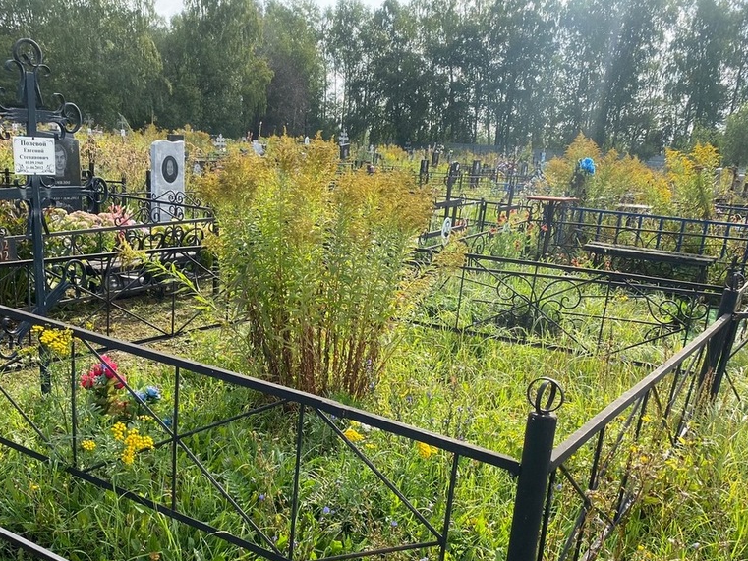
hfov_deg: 52.5
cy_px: 373
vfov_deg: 40.2
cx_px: 334
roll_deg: -5.5
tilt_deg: -20.6
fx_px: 756
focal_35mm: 35
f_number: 1.8
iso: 32
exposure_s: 1/833
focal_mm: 4.25
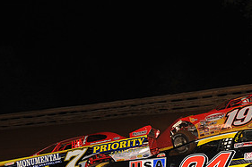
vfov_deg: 13.7
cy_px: 135
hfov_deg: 20.6
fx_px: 693
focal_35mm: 99
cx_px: 163
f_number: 7.1
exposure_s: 1/320
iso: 800
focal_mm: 48
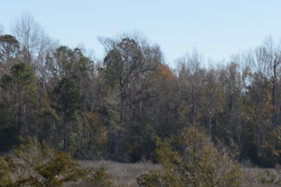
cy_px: 236
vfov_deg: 6.5
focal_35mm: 208
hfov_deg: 9.5
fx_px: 1622
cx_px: 475
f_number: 7.1
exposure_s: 1/200
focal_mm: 26
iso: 100
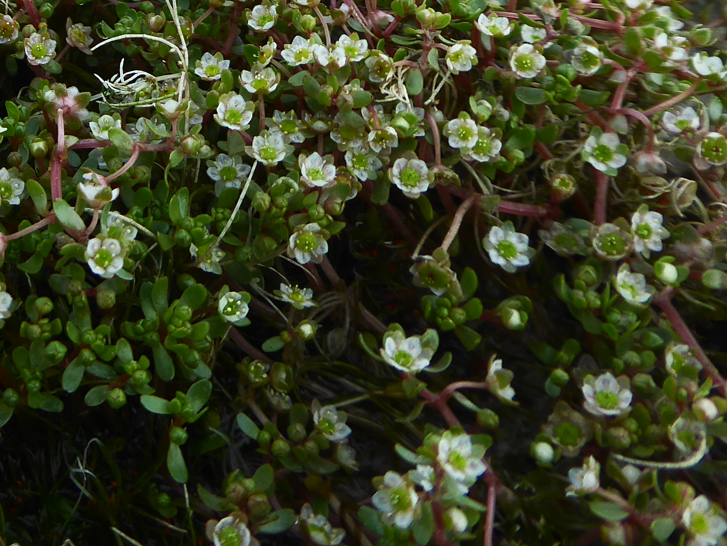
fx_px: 1176
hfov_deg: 30.9
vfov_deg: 24.2
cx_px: -60
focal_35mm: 56
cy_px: -68
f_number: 3.3
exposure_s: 1/250
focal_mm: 4.3
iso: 80
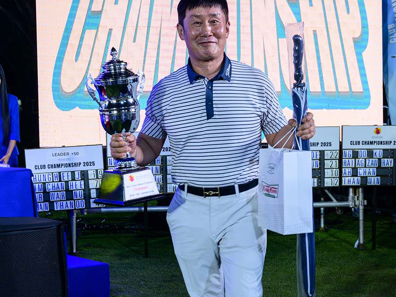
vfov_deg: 23.3
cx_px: 199
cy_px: 176
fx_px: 721
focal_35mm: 63
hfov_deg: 30.7
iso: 2000
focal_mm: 43
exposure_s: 1/125
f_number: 6.3
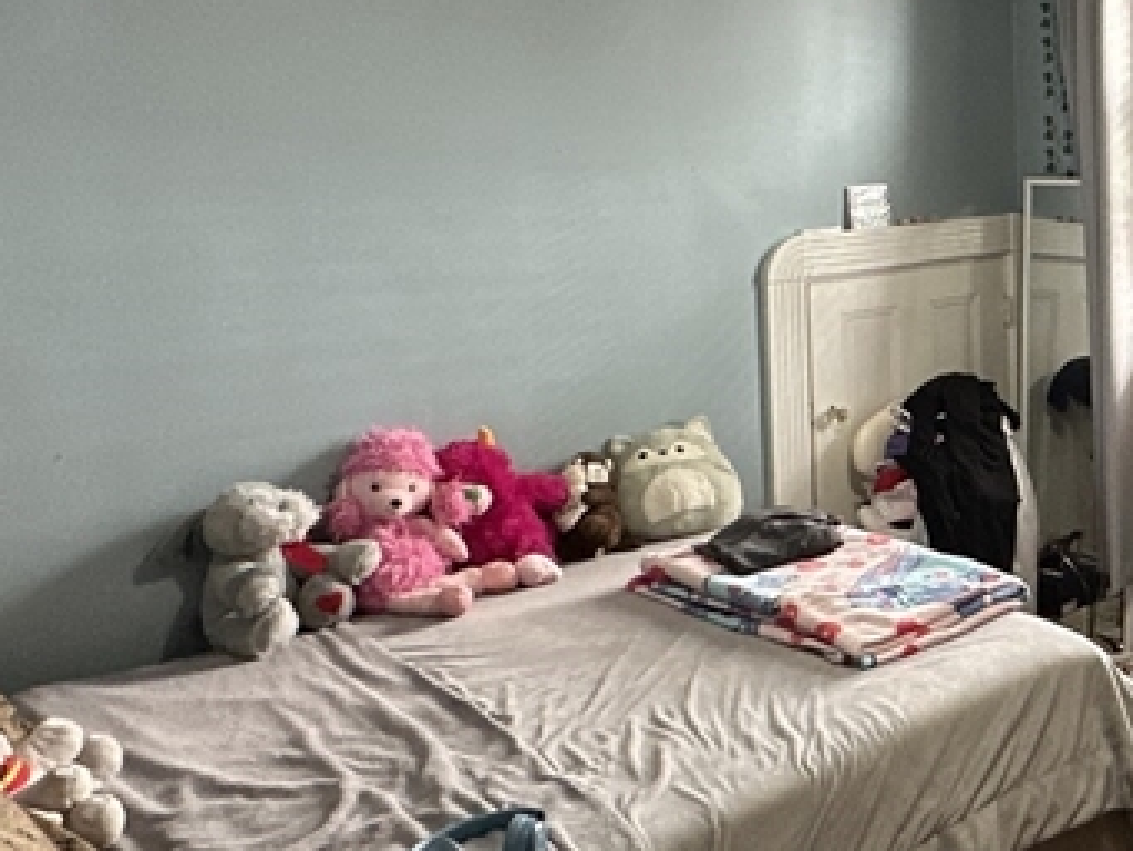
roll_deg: +1.0
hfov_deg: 39.0
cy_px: 223
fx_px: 1375
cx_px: 1163
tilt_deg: -3.1
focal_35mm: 42
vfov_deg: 33.7
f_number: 2.2
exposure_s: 1/60
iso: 320
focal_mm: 2.22
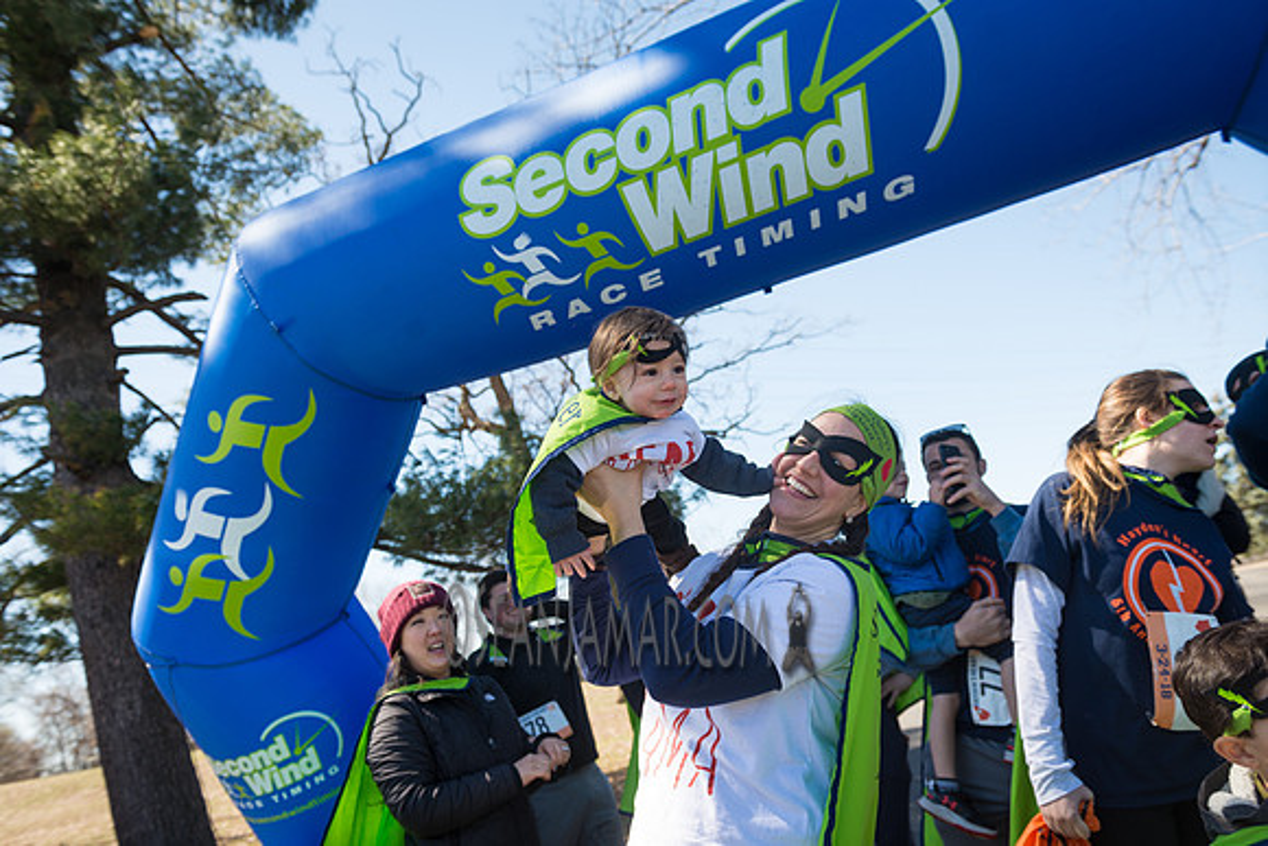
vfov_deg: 46.4
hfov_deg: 65.5
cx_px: 634
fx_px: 986
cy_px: 423
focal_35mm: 28
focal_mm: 28
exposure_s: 1/400
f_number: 4.5
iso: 100
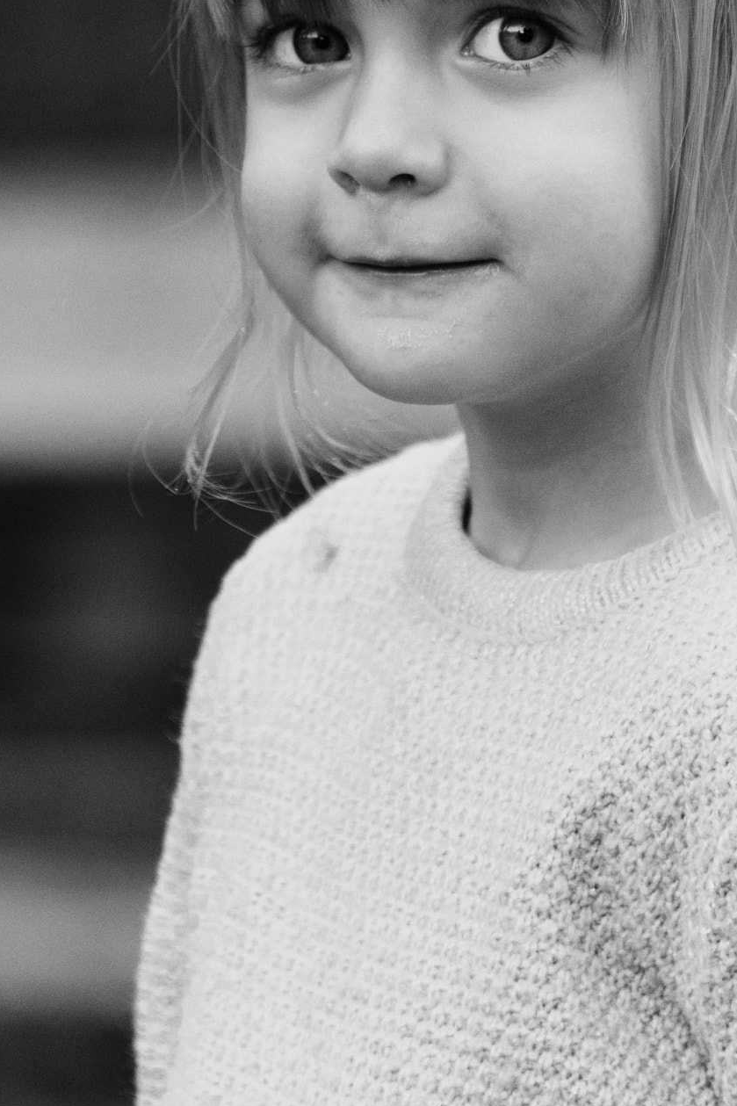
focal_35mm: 537
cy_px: 237
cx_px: 430
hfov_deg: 2.6
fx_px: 16494
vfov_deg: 3.8
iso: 2000
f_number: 5.6
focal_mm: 220
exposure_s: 1/200
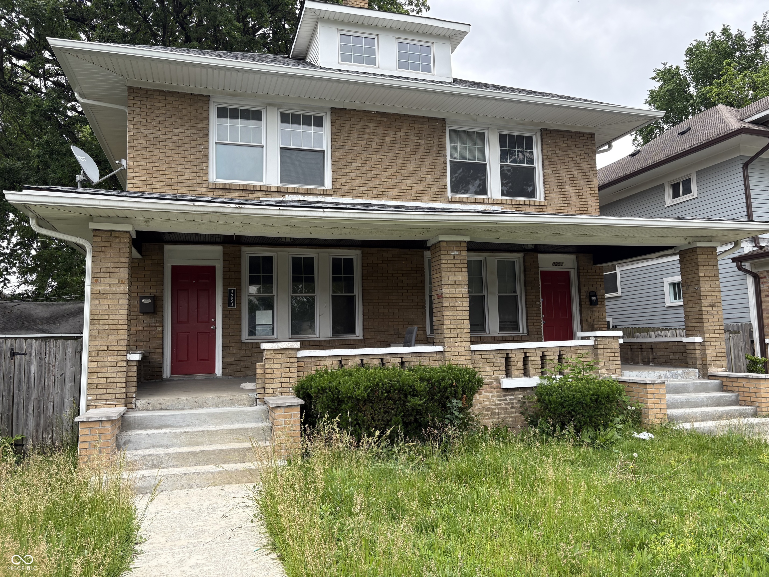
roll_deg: +2.1
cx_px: 384
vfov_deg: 53.1
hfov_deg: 67.3
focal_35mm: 26
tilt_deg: +5.7
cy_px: 288
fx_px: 578
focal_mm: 5.96
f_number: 1.6
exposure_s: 1/641
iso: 50
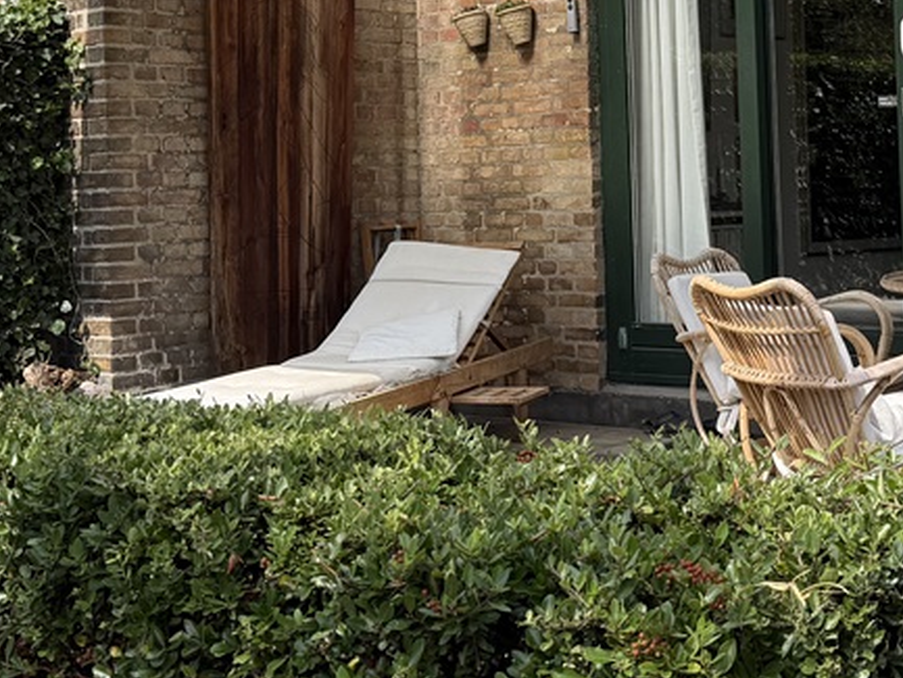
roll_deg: +2.4
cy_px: 113
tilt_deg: +2.2
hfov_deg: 27.3
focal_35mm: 71
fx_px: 1853
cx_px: 584
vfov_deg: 20.4
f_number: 1.78
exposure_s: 1/2299
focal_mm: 6.76
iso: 80
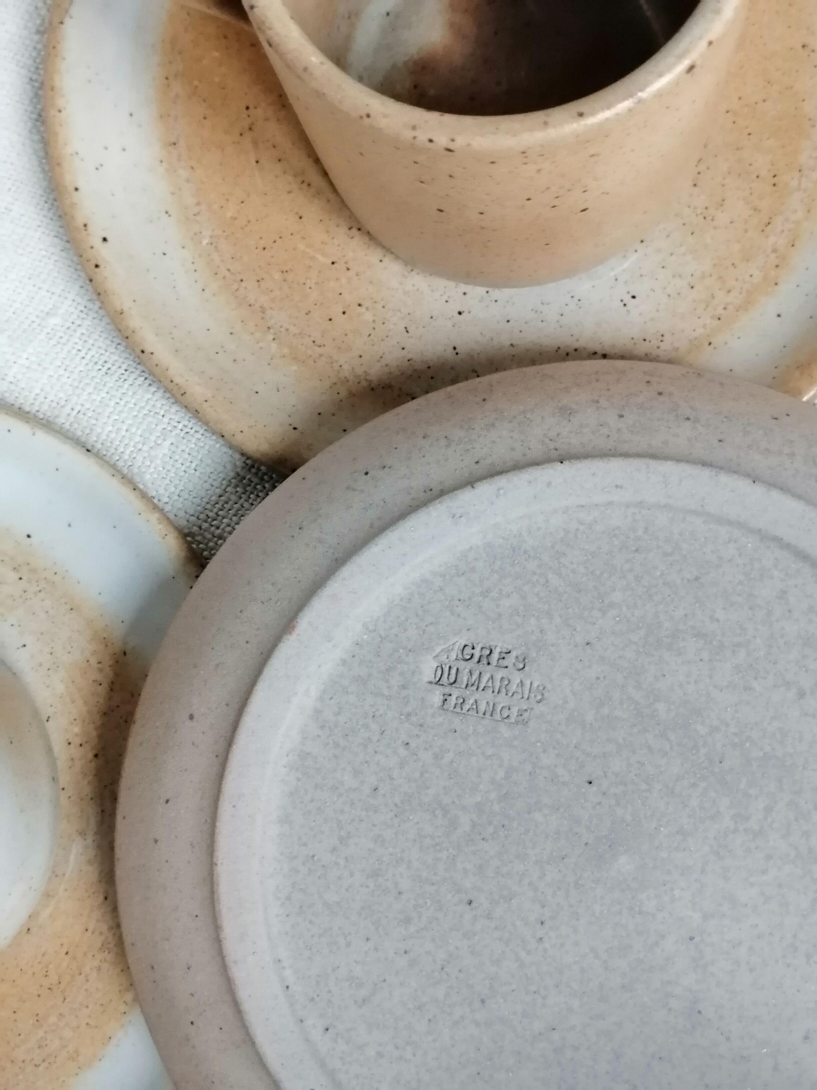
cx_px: 408
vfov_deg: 42.9
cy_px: 545
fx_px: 1385
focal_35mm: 44
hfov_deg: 32.9
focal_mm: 3.95
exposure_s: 1/30
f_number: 1.8
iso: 320
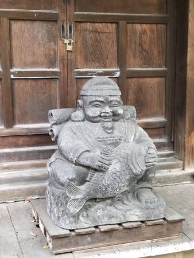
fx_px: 426
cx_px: 97
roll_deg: -0.3
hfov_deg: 25.7
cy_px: 129
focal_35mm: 57
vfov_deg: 33.8
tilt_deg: -9.7
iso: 80
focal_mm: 6.6
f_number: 2.8
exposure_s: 1/30
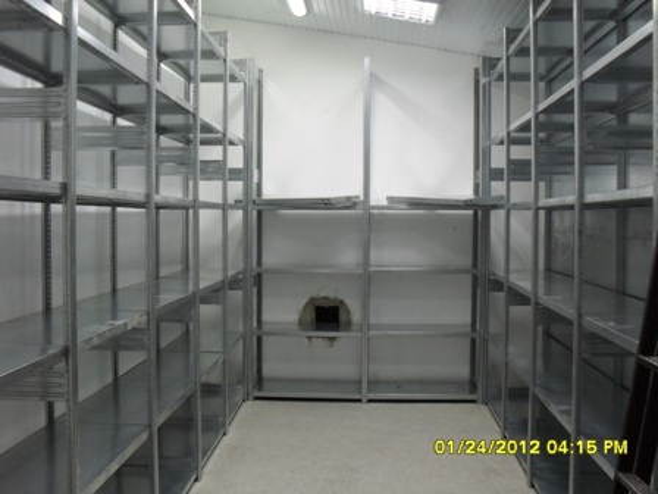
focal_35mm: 38
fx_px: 722
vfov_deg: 37.7
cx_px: 329
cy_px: 247
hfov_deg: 49.0
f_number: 2.8
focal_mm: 6.3
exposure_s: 1/30
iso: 200
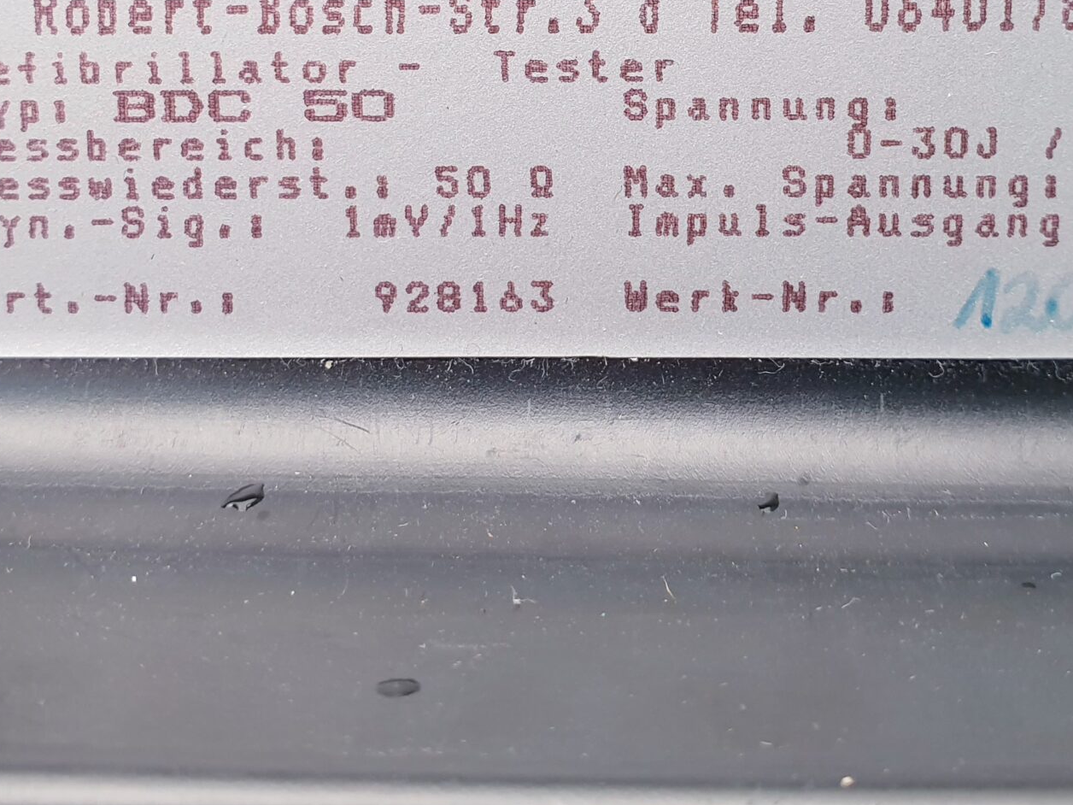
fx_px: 1643
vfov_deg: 26.5
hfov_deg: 36.2
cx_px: 575
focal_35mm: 53
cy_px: 62
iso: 125
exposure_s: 1/50
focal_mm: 4.3
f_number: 2.4
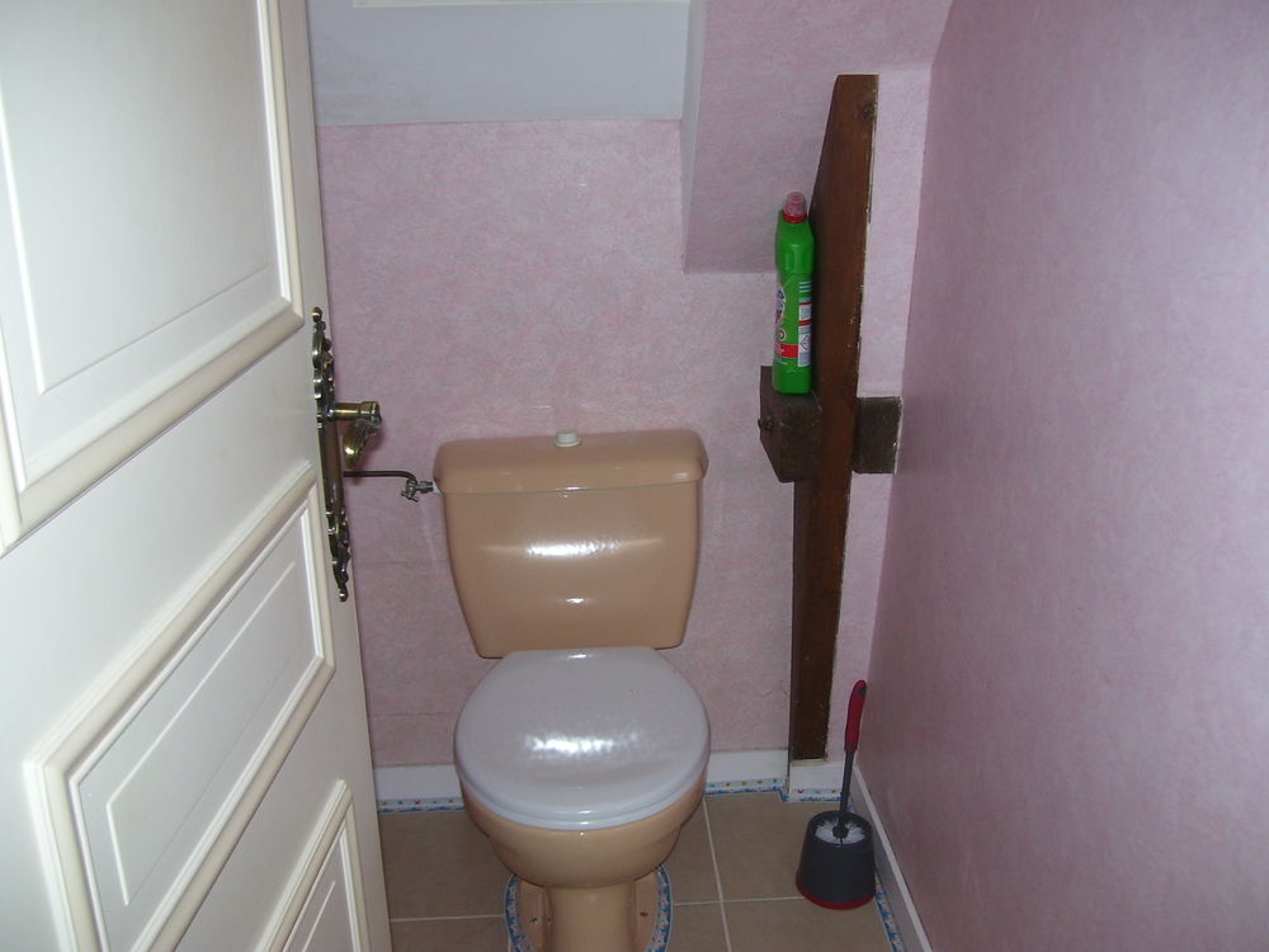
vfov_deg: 39.7
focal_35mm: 36
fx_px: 1320
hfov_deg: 51.4
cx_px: 634
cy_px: 476
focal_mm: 6
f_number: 2.7
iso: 80
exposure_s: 1/60
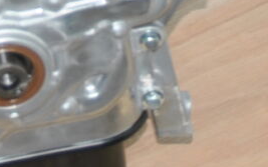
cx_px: -21
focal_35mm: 349
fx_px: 2550
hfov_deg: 6.0
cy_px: -246
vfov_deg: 3.7
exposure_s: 1/60
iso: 100
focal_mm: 38
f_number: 4.8
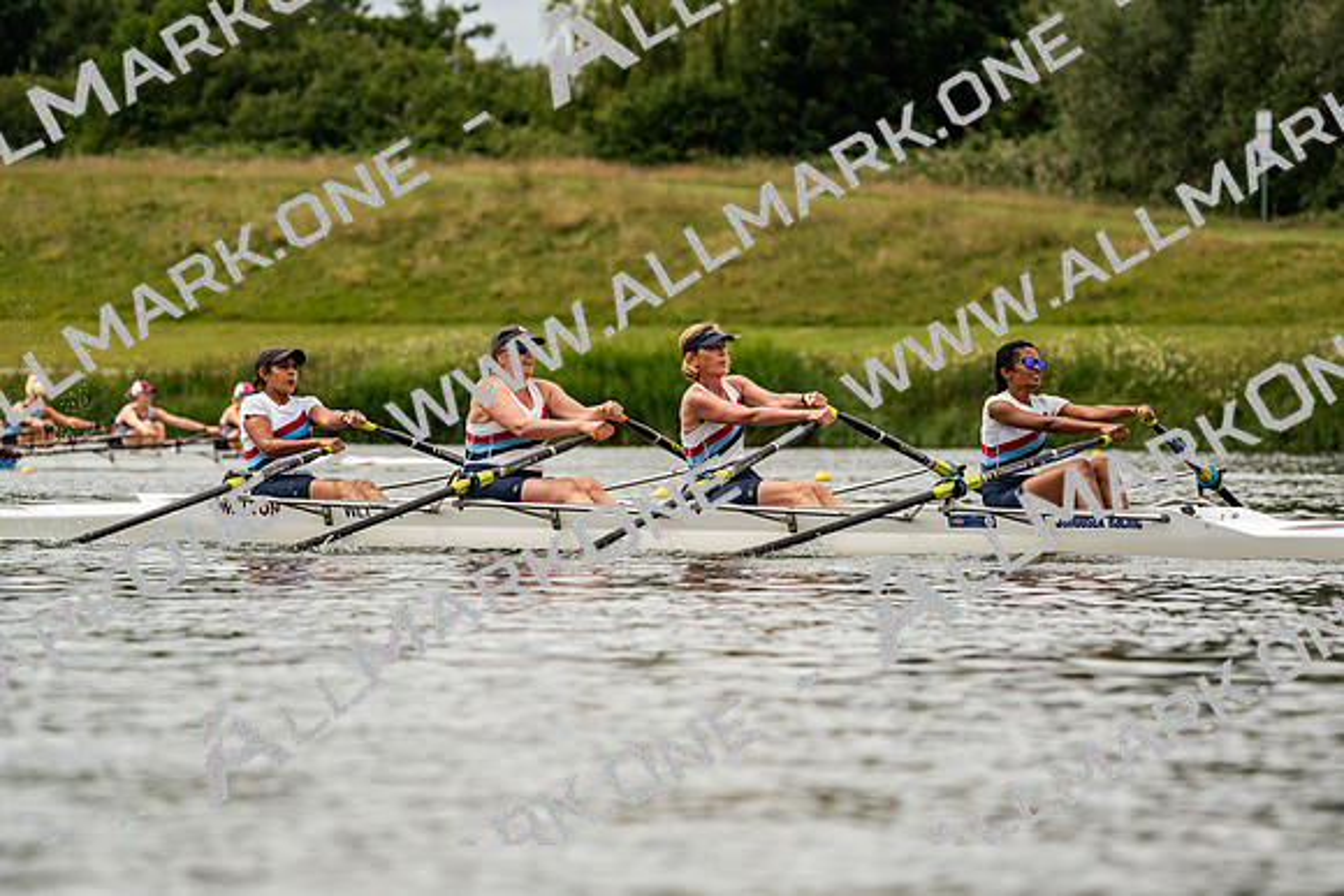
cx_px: 672
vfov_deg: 5.1
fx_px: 10007
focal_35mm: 268
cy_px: 448
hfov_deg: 7.7
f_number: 6.3
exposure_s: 1/2000
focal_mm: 268
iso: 250
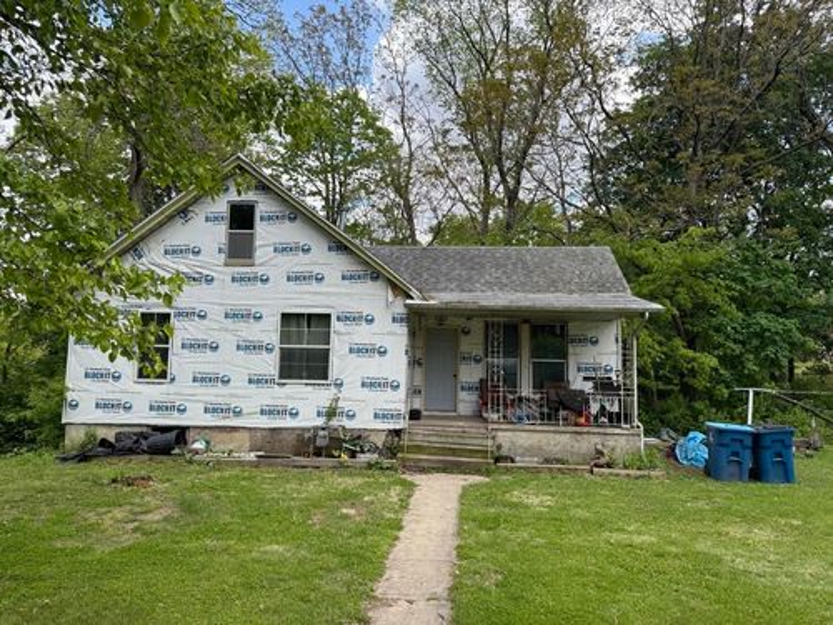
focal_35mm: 24
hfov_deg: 71.6
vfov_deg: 56.8
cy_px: 312
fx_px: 578
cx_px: 416
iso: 80
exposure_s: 1/1314
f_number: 1.78
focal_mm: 6.76
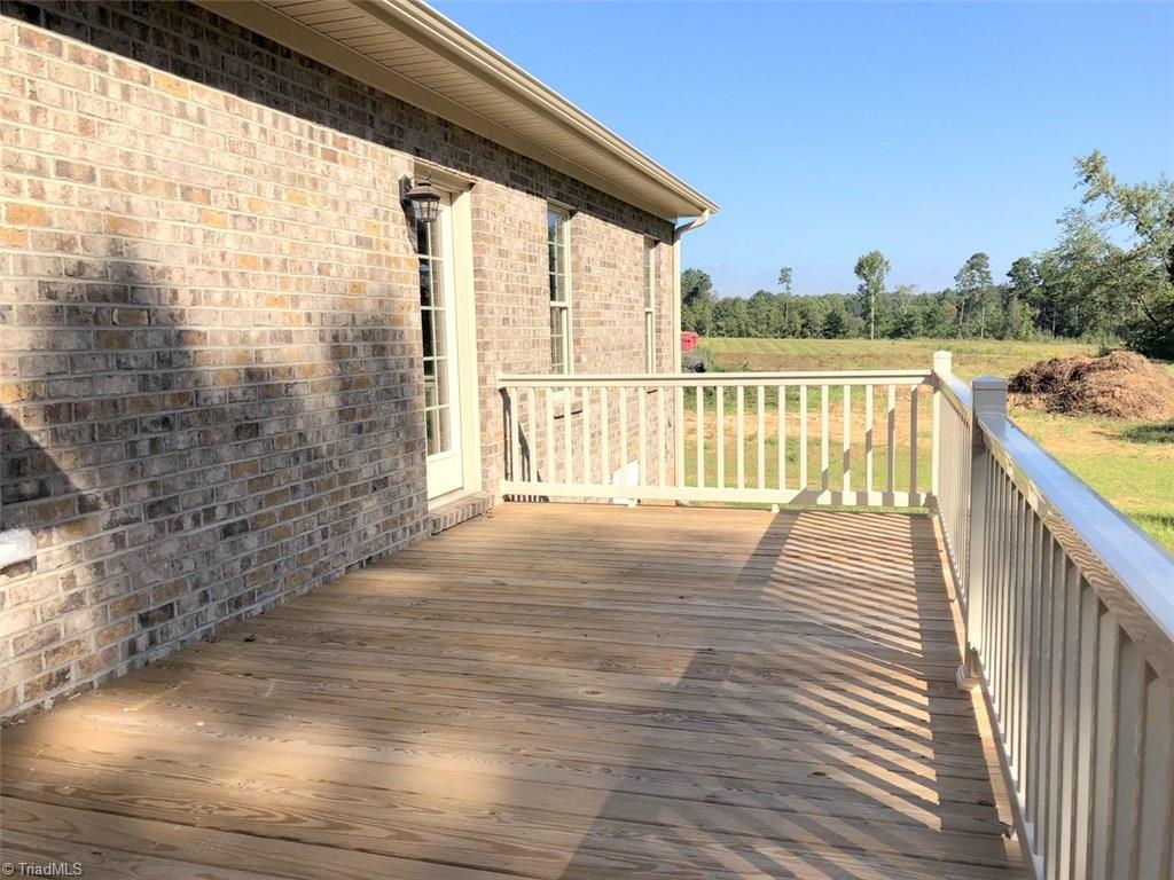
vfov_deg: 49.7
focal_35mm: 28
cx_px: 587
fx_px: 950
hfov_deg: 63.4
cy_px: 440
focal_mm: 3.99
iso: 20
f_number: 1.8
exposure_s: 1/1517
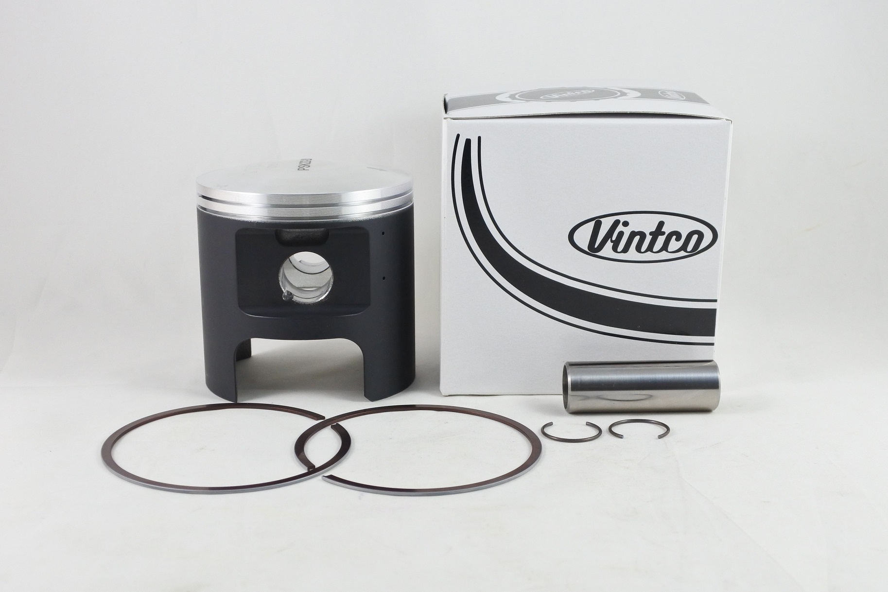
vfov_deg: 35.1
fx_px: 937
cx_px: 444
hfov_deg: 50.7
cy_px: 296
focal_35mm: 38
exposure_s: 1/125
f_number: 4
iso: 560
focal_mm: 14.3
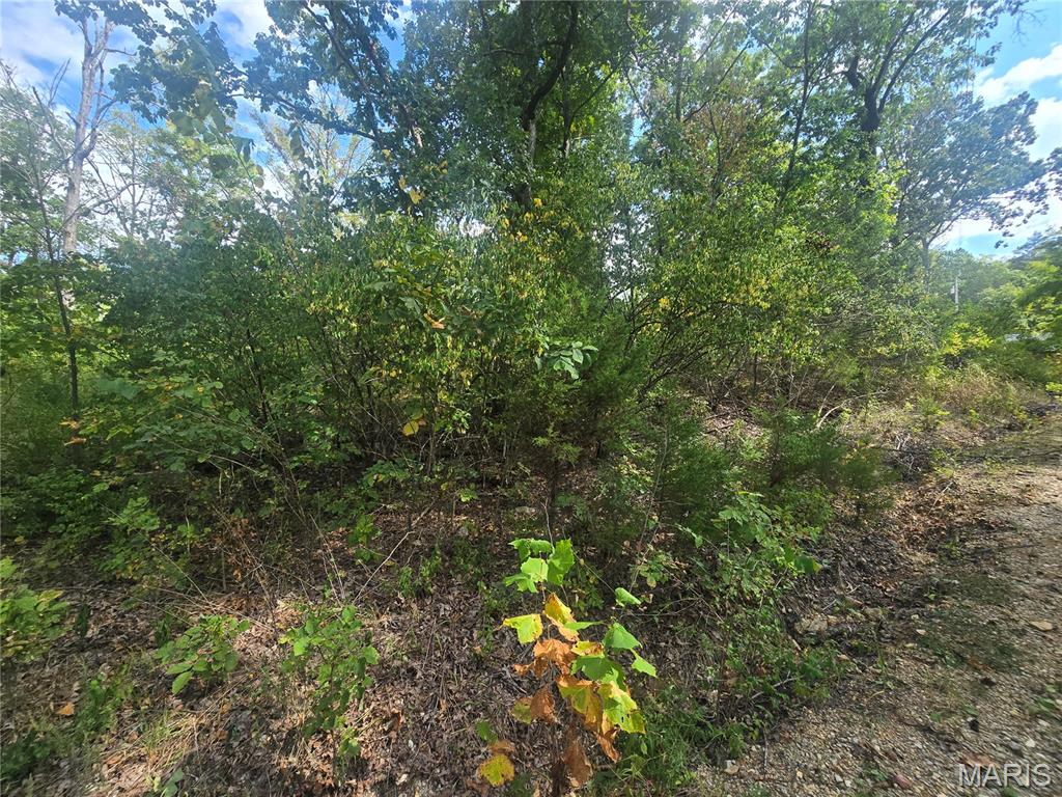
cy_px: 398
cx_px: 531
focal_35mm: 13
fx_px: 399
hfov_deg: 106.2
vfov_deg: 89.9
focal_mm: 2.2
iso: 50
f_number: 2.2
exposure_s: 1/574
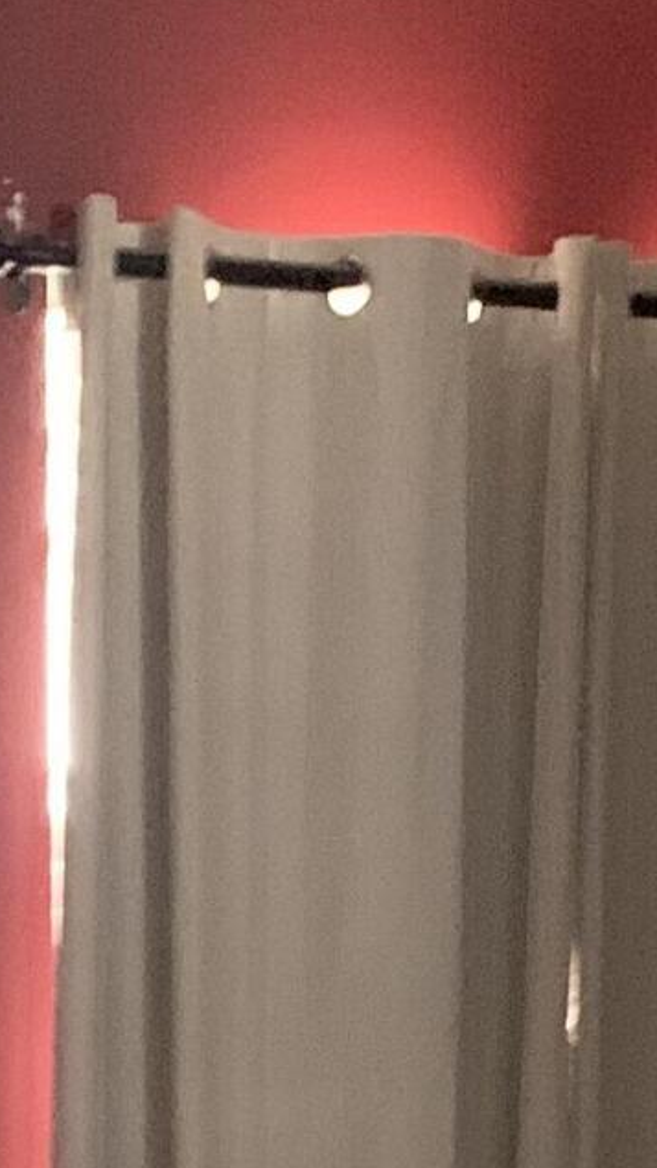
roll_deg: -1.8
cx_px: 510
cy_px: 2110
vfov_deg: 13.9
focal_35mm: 137
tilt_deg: -14.1
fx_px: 4245
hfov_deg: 8.8
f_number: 1.8
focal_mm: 4.25
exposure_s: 1/30
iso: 640
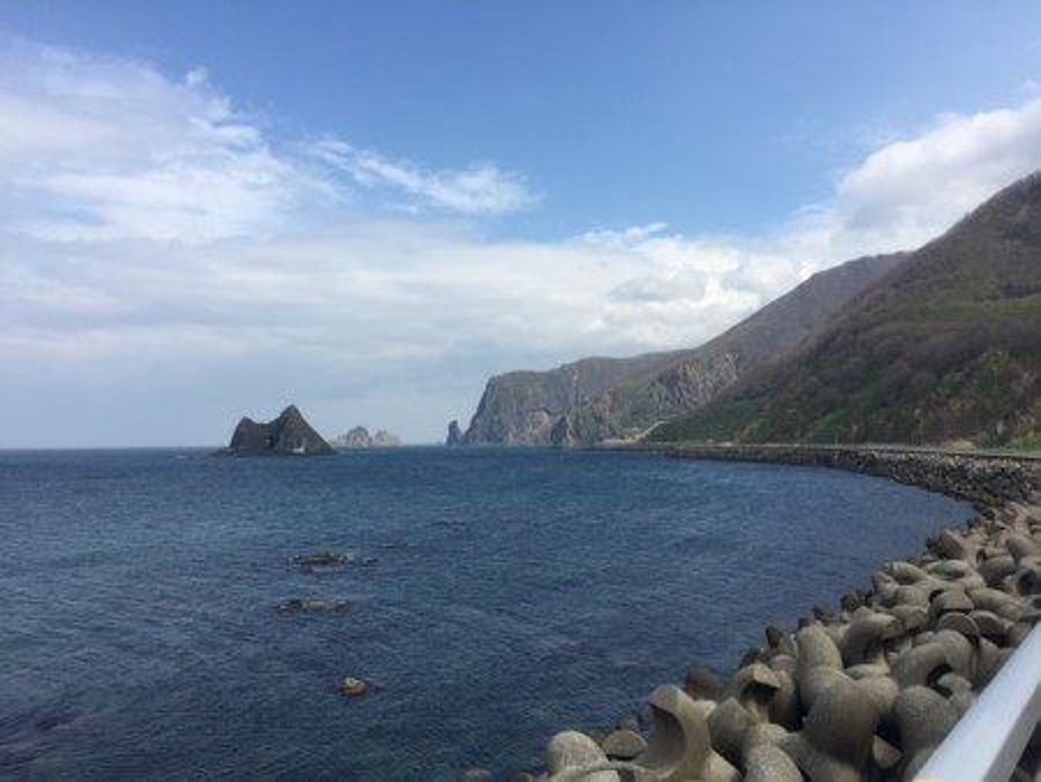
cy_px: 391
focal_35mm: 29
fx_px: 873
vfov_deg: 48.3
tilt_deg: +2.7
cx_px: 520
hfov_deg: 61.6
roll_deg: -0.7
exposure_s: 1/2083
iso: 32
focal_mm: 4.15
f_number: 2.2
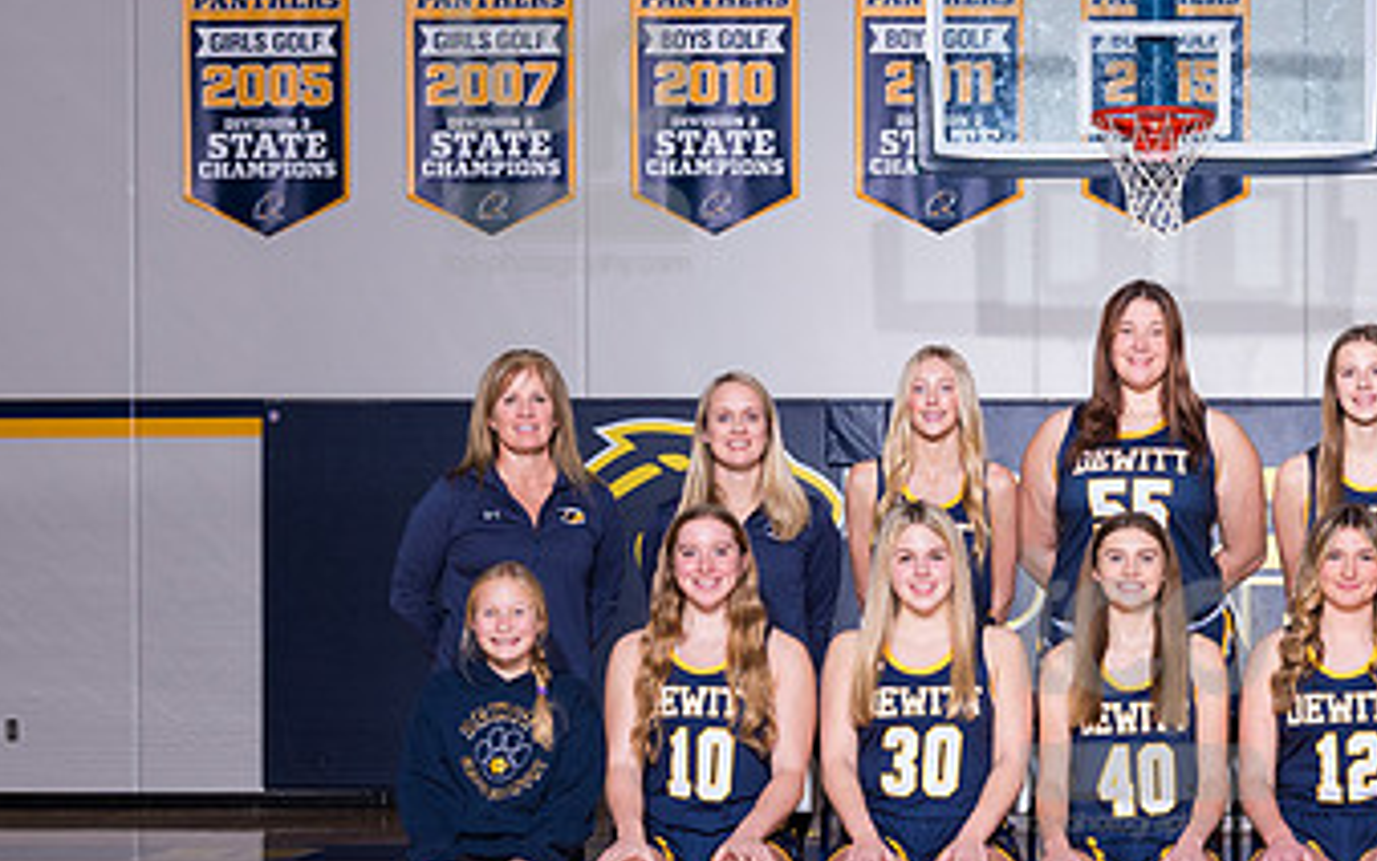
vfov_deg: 13.3
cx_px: 1124
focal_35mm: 98
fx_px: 3678
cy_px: 683
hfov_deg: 20.9
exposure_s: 1/250
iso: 400
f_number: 7.1
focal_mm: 42
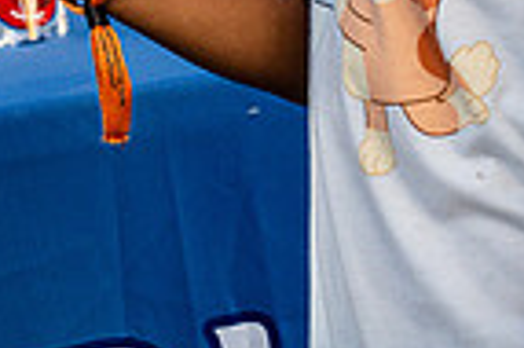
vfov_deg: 10.6
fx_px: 1774
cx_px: -15
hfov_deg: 16.4
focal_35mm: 122
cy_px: -251
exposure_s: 1/640
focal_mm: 30
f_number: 4
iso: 640
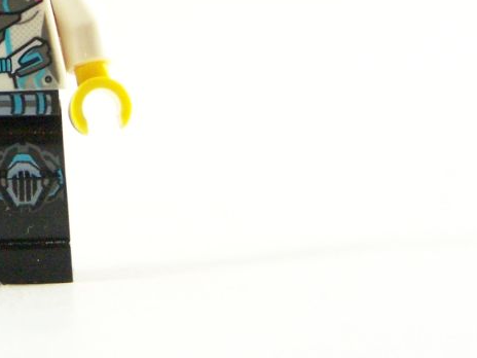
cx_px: -21
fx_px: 3555
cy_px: 21
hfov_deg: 7.6
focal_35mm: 258
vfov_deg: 5.7
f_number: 3.6
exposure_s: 1/60
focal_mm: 19.4
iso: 400
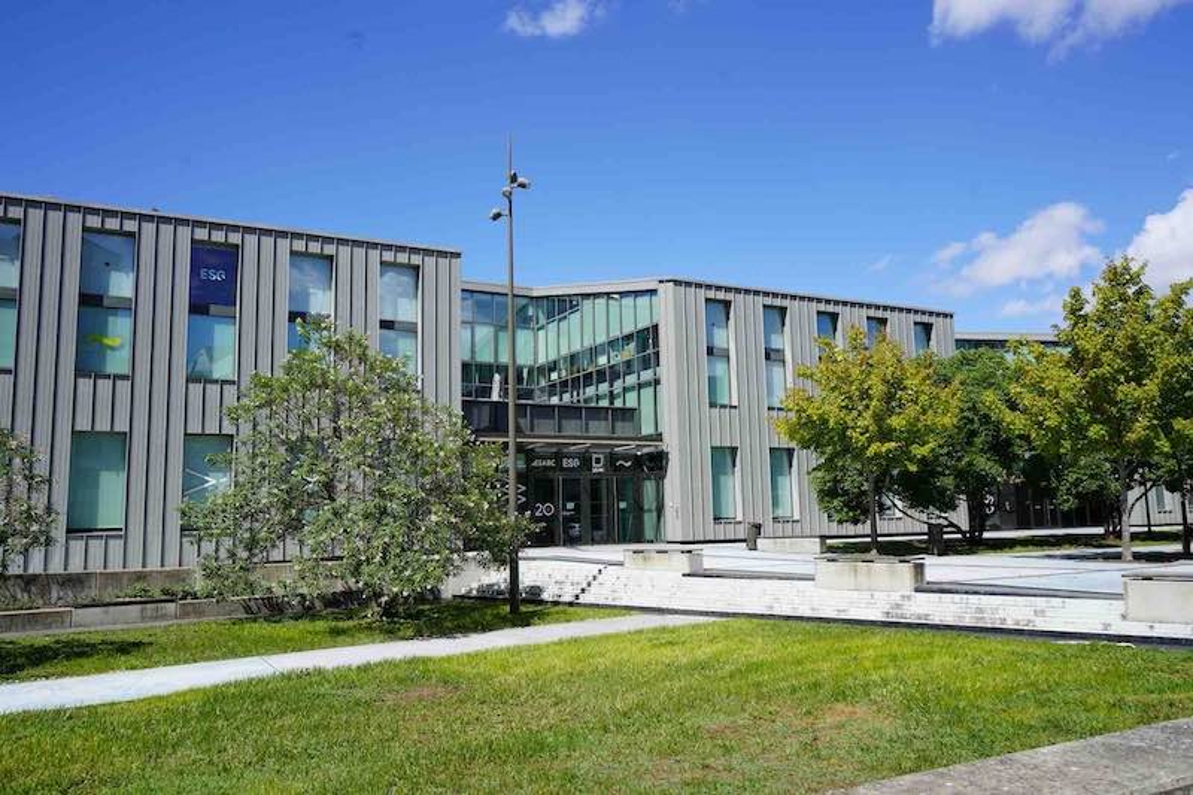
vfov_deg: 46.4
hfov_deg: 65.5
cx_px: 596
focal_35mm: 28
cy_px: 398
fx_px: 928
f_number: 10
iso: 100
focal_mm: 28
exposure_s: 1/160
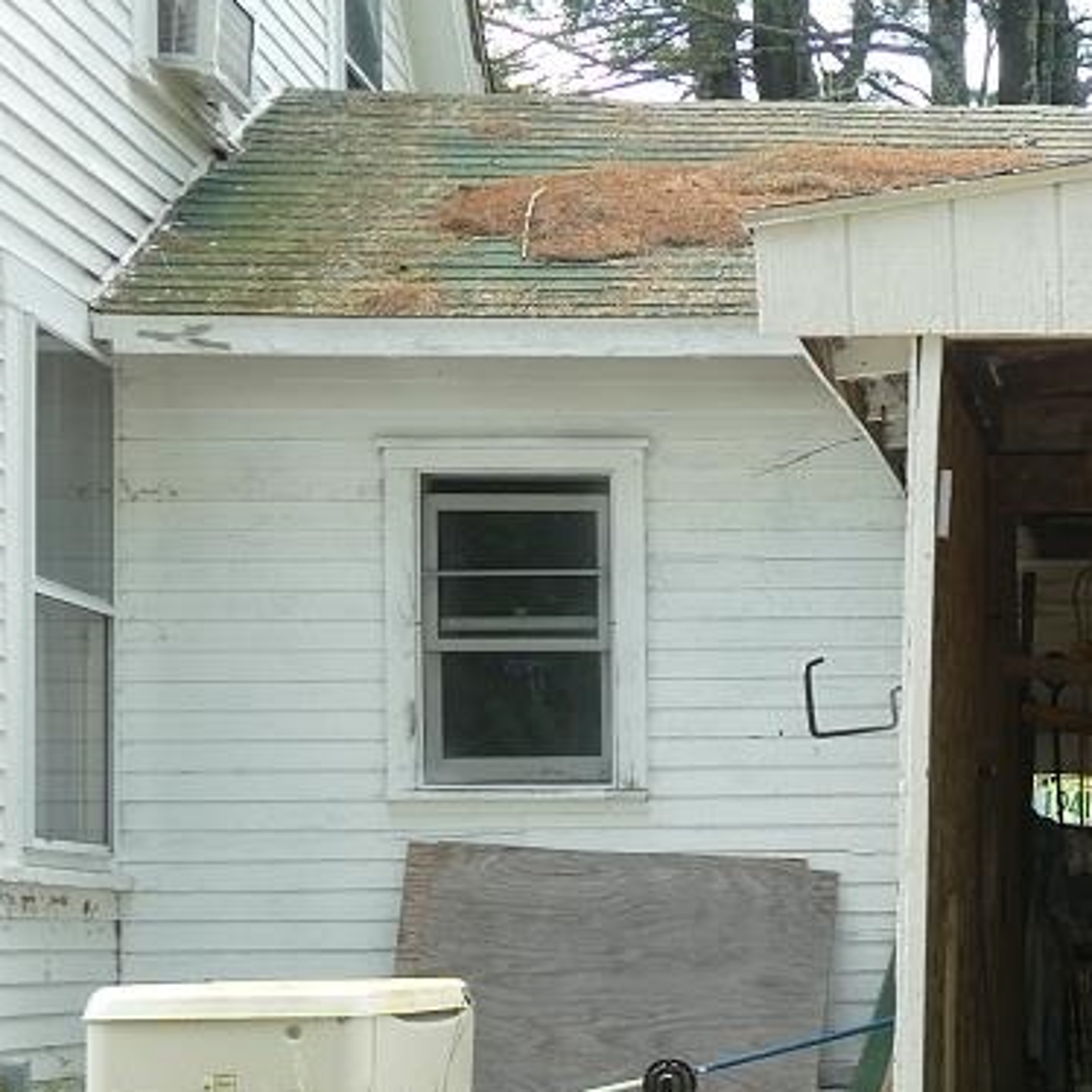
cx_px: 1326
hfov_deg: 19.4
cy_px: 946
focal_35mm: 84
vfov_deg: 20.3
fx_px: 2998
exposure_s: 1/60
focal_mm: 6.7
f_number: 3.7
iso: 80
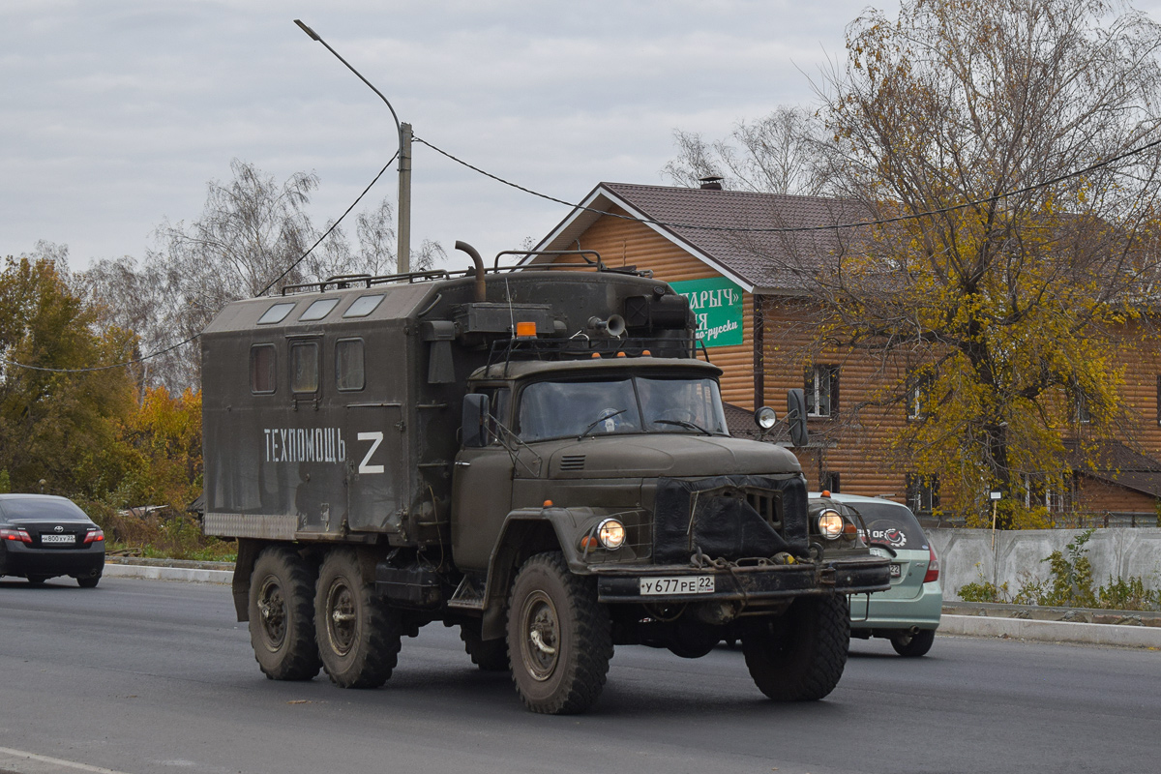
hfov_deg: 24.6
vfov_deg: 16.6
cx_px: 580
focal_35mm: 82
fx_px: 2660
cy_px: 387
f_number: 6.3
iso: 400
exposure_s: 1/800
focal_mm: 55
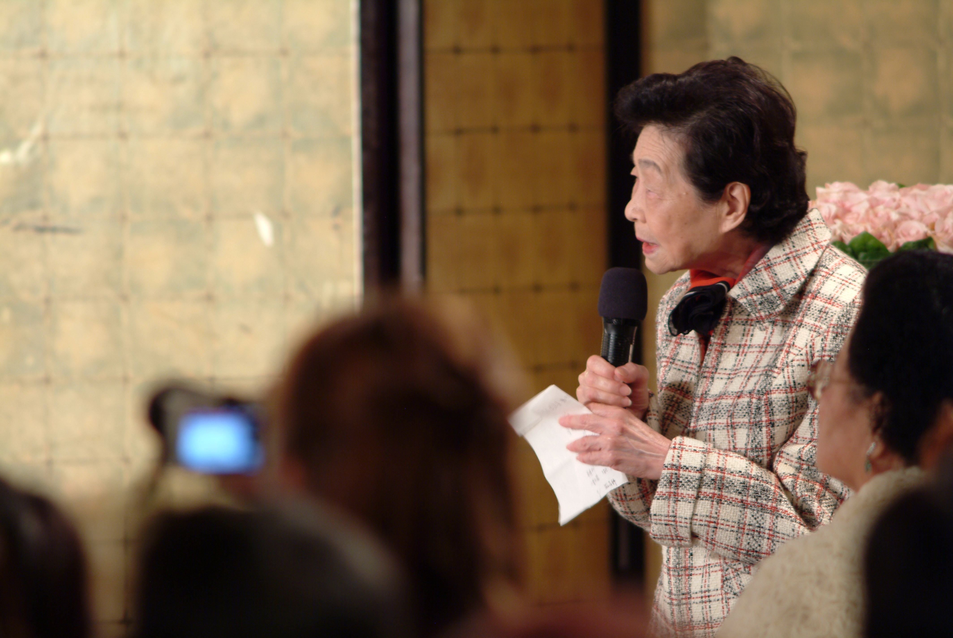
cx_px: 476
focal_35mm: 448
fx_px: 11886
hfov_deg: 4.6
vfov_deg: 3.1
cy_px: 319
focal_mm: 299
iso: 200
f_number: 4
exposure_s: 1/15
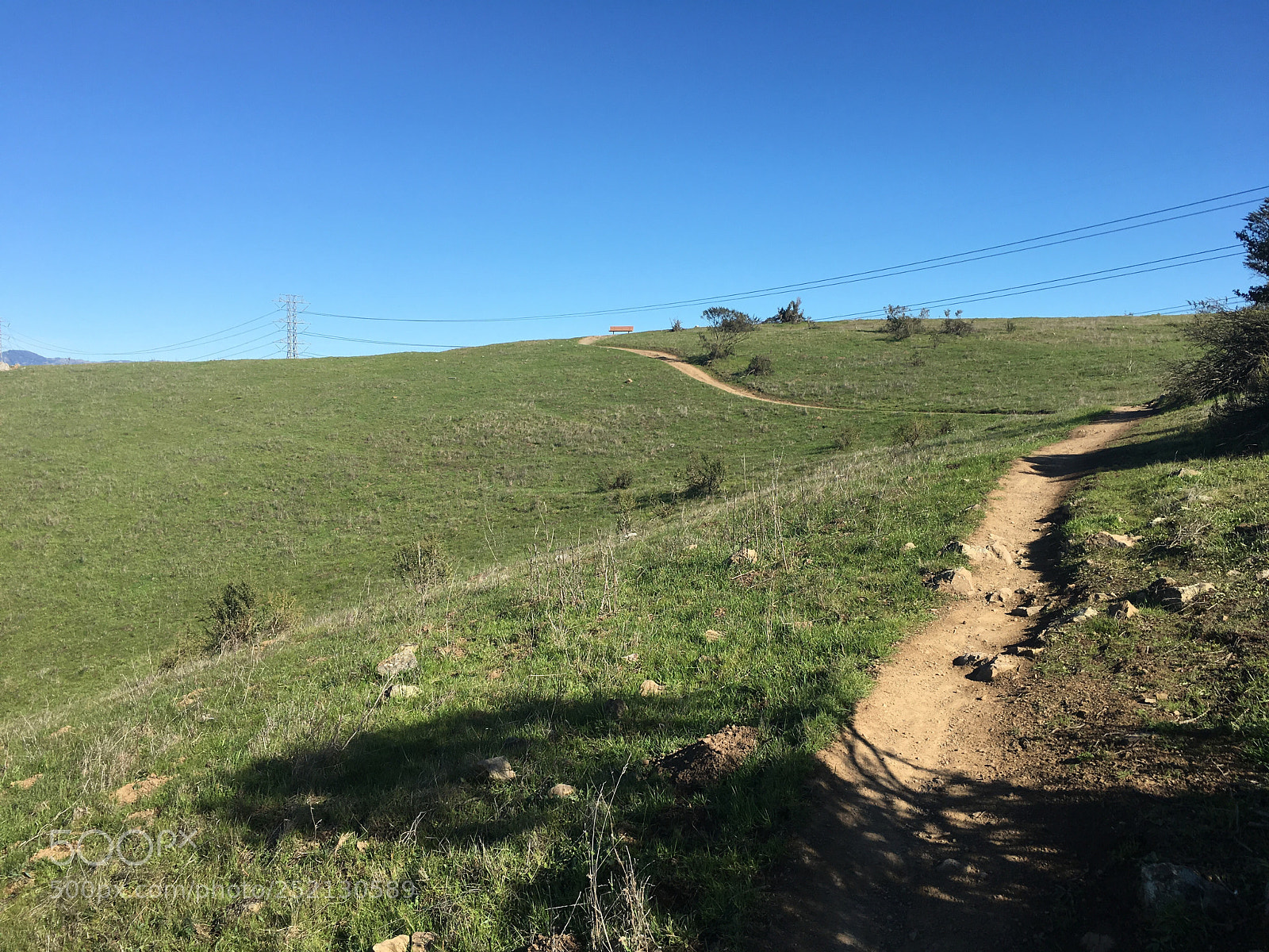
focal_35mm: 29
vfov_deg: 48.2
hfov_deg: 61.7
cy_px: 476
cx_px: 634
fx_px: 1063
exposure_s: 1/1282
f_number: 2.2
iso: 25
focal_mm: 4.15
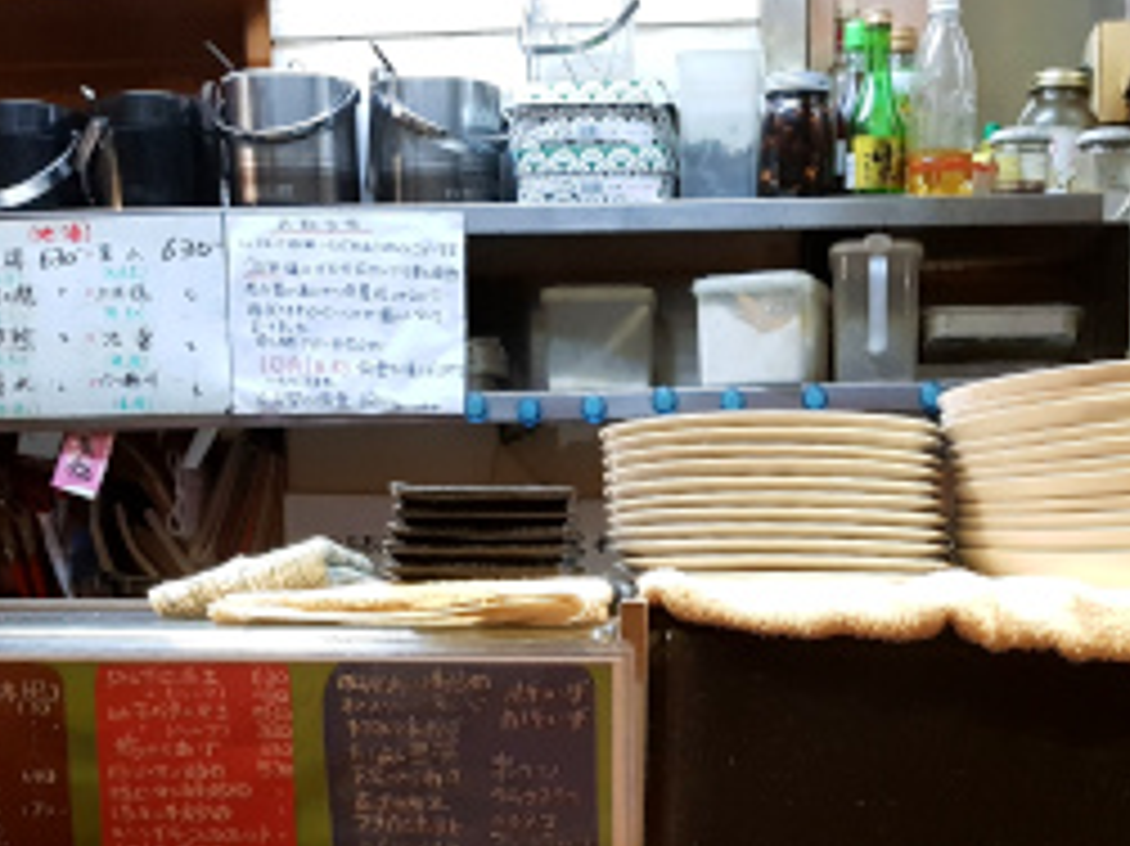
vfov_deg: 26.3
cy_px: 806
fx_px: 1729
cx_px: 684
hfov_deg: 36.0
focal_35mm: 53
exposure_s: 1/60
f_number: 1.7
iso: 640
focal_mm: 4.2
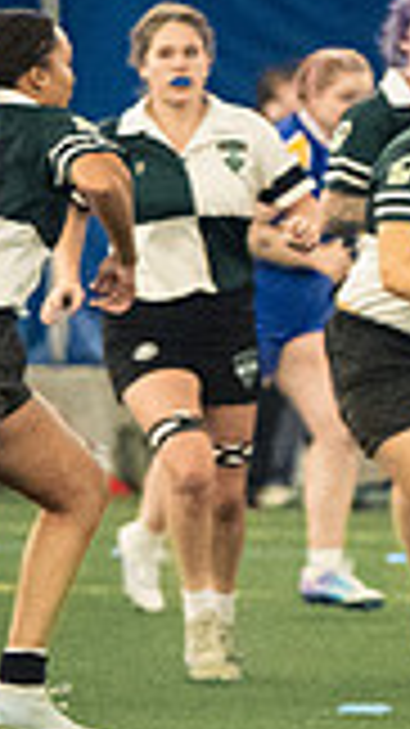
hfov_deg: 1.3
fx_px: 17413
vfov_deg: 2.4
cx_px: 1095
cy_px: 580
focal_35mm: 900
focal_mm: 160
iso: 11400
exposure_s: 1/500
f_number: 2.8
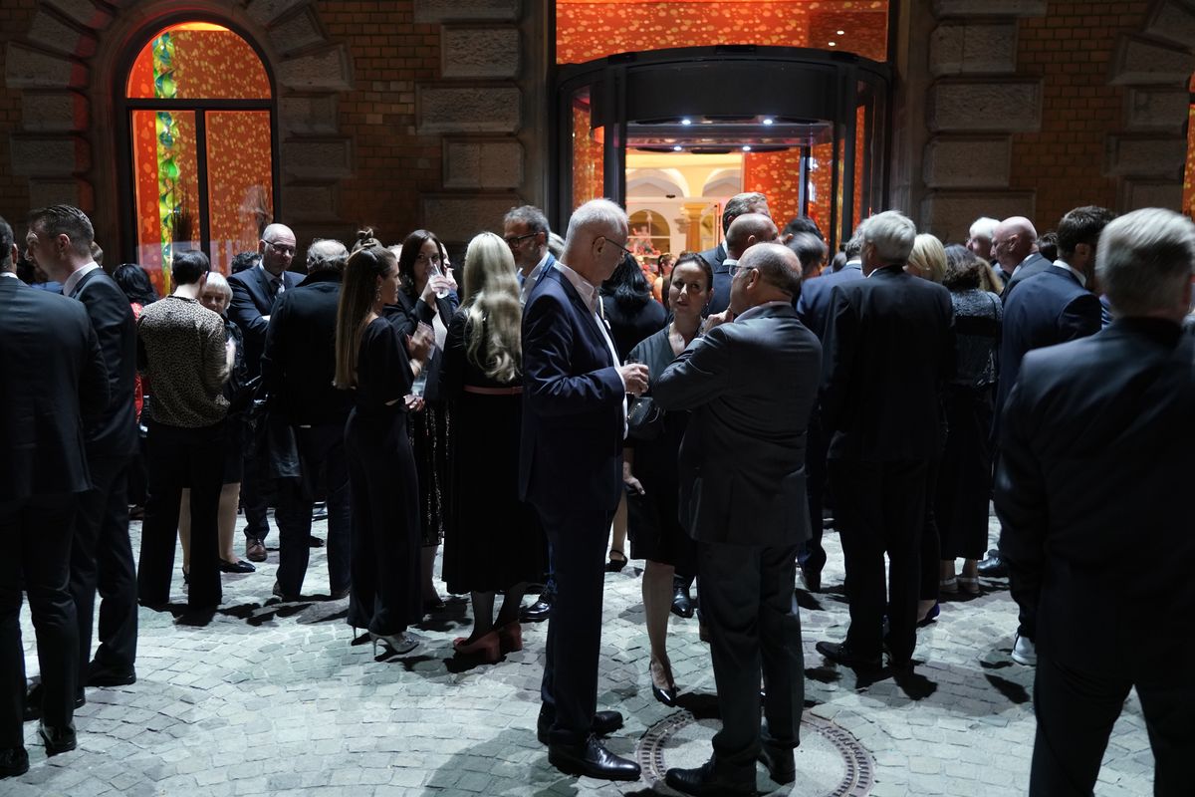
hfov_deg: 61.9
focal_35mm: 30
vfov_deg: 43.6
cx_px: 598
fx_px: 996
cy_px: 398
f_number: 4
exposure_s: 1/8
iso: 2500
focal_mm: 30
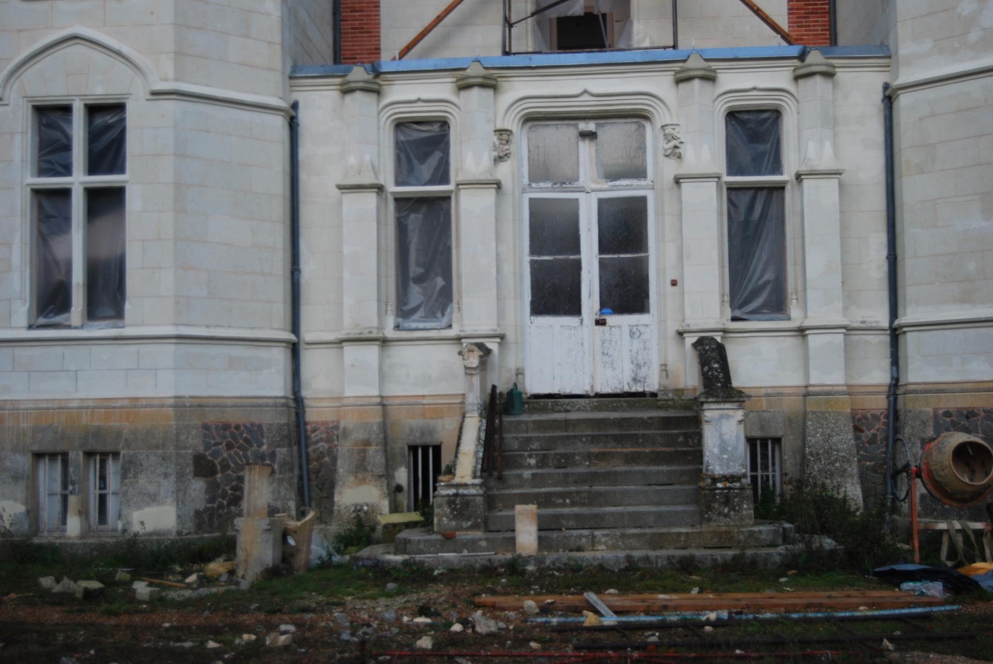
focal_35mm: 48
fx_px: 1325
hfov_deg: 41.1
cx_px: 496
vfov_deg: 28.1
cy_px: 332
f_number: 4.5
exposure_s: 1/40
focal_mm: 32
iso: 200
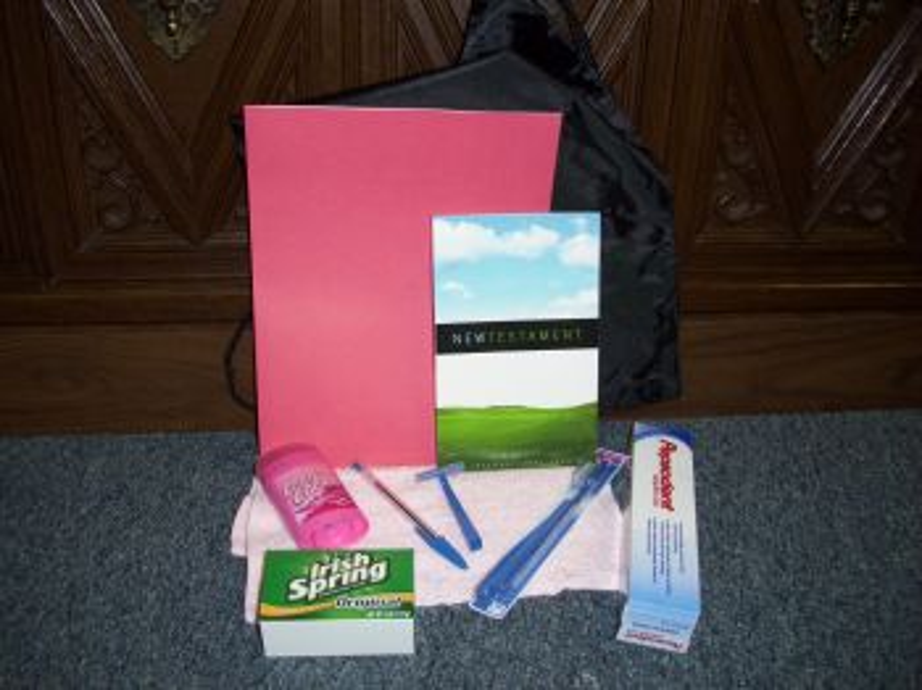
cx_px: 461
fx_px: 905
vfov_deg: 41.7
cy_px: 345
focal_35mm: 34
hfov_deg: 54.0
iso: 80
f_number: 2.9
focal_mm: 5.7
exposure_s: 1/40
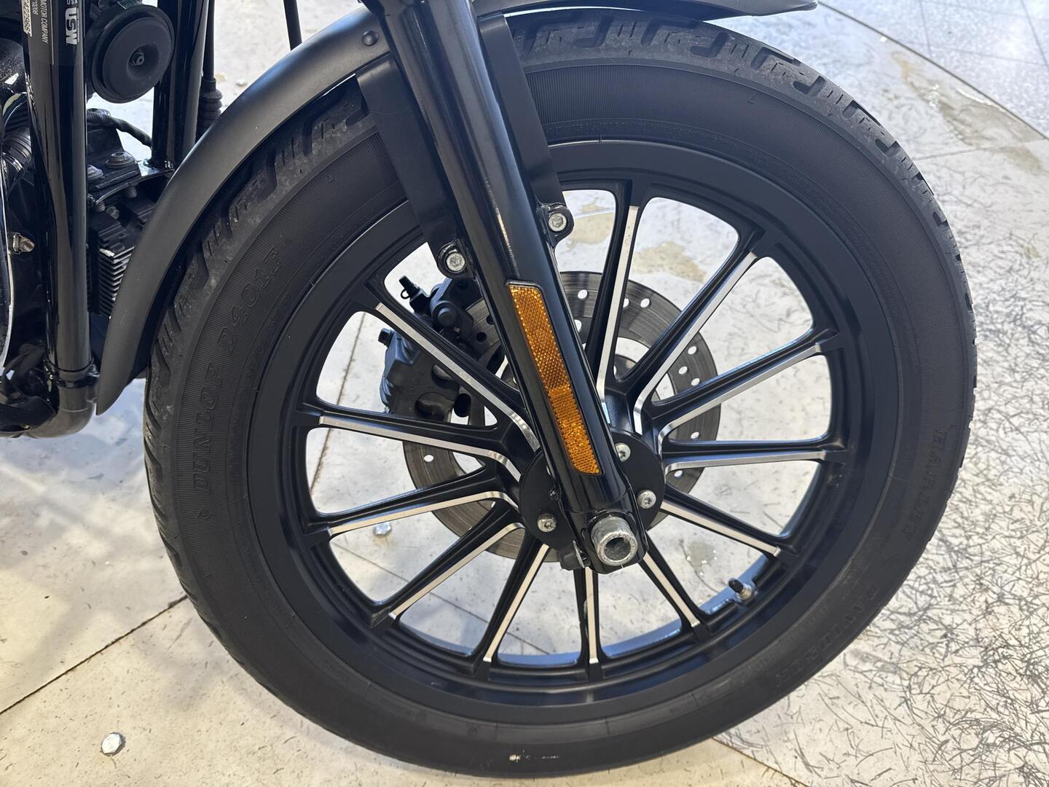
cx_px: 524
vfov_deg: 56.8
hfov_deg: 71.6
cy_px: 394
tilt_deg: -50.0
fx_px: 727
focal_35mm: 24
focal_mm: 6.76
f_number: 1.78
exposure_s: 1/100
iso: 100
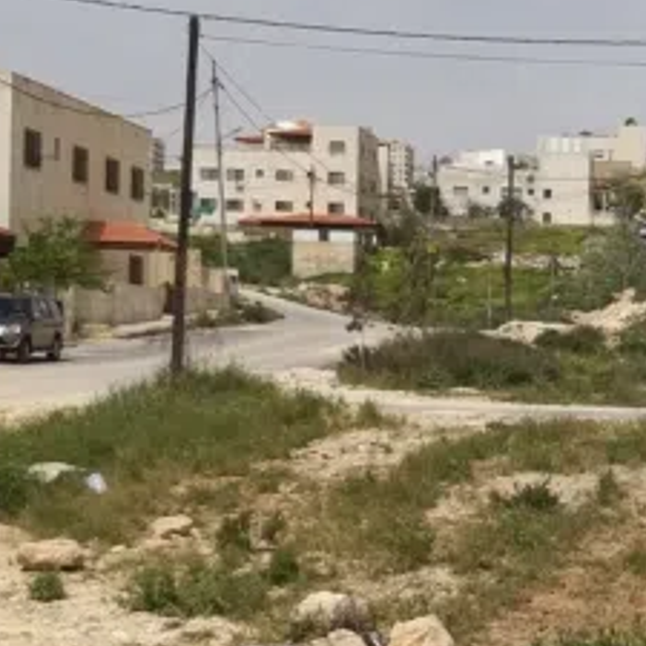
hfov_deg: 24.0
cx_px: 675
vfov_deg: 24.2
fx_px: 1436
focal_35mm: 68
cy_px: 0
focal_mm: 3.93
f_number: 1.7
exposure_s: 1/2177
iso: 50
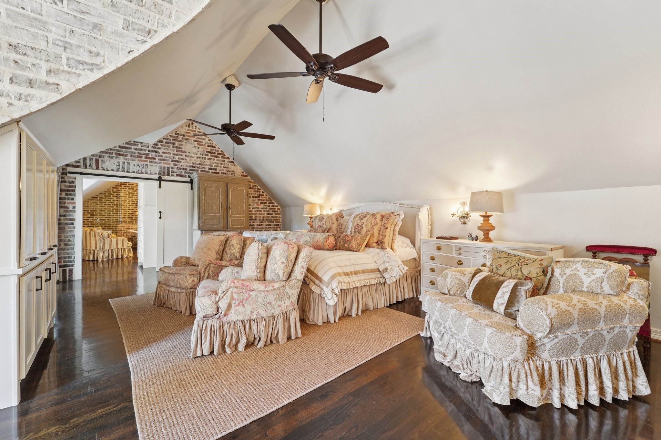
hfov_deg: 104.3
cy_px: 220
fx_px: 257
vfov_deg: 81.2
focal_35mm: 14
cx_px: 330
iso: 500
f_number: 8
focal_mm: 14
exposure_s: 1/10
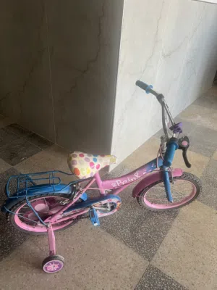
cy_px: 145
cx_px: 108
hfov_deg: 53.1
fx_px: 217
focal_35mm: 26
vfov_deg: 67.3
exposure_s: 1/98
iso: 125
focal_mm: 5.7
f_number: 1.5
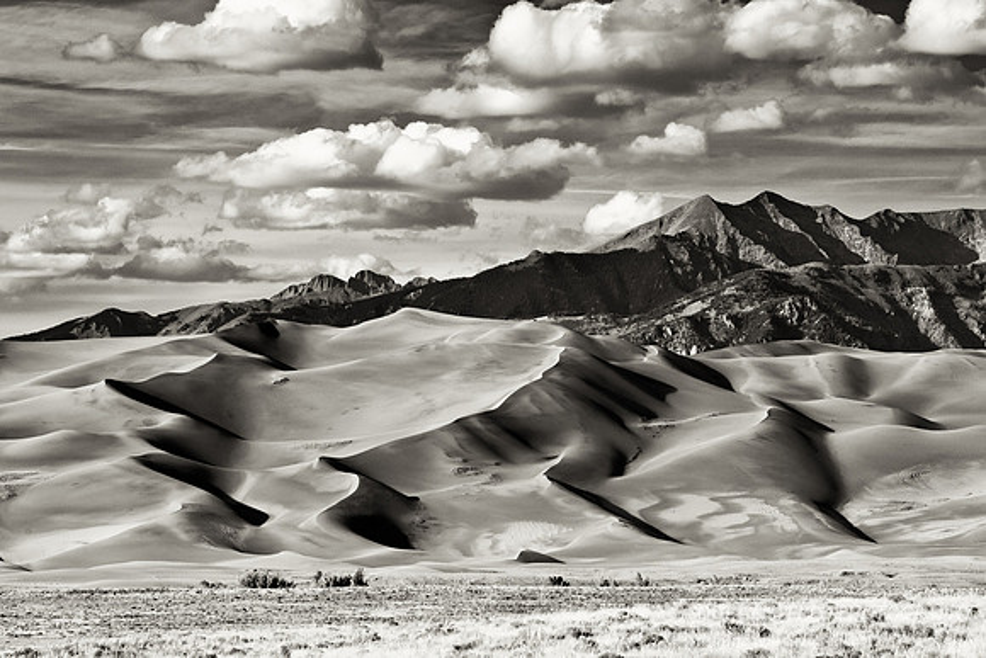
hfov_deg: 14.4
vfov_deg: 9.6
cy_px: 329
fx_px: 3904
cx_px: 493
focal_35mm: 142
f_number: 16
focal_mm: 95
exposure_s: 1/30
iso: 200
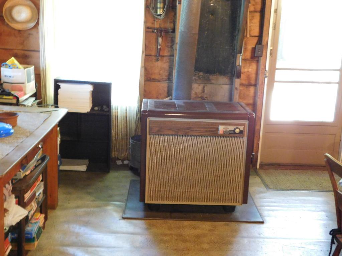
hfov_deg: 42.1
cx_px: 171
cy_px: 128
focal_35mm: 45
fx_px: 445
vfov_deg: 32.2
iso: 800
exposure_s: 1/4
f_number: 3.7
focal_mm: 8
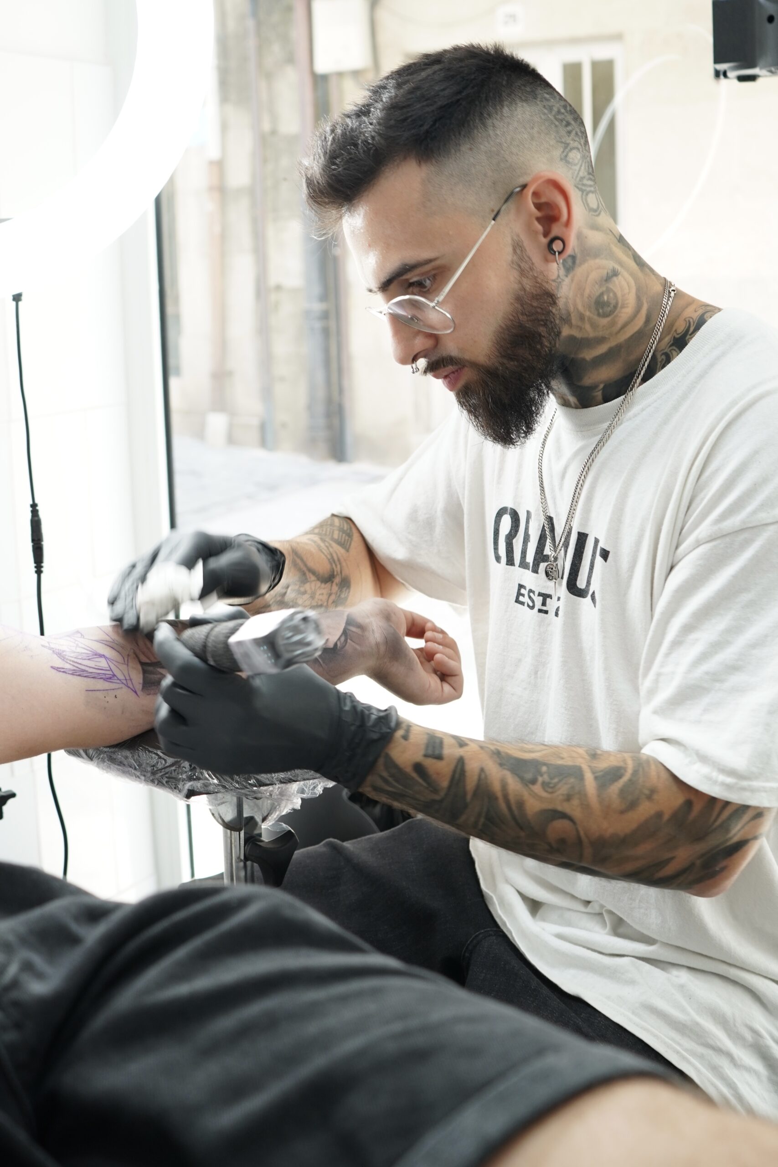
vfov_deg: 46.4
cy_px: 584
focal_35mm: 42
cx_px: 389
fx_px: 1361
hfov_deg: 31.9
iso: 320
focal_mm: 28
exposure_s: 1/80
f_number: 3.5
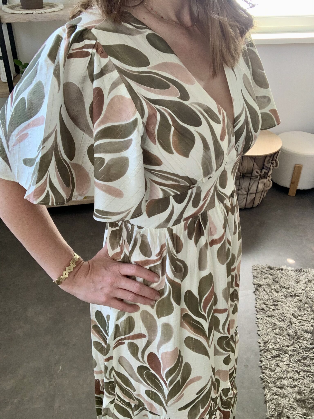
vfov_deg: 56.8
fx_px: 387
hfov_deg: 44.2
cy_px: 210
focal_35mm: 32
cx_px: 157
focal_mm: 2.87
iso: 160
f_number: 2.2
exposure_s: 1/60
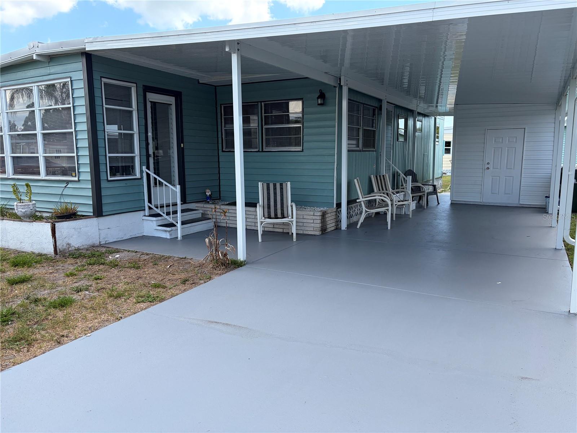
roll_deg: +0.7
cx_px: 288
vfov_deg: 53.1
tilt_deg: -7.8
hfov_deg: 67.3
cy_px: 216
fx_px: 433
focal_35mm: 26
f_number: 1.6
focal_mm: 5.96
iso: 64
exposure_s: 1/1196
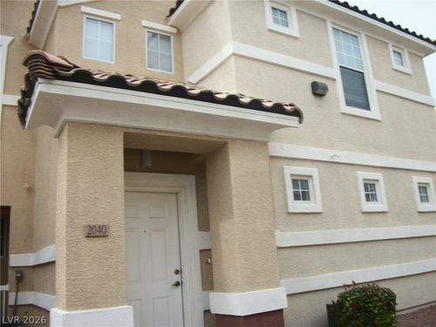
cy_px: 164
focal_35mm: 32
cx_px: 218
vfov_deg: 44.2
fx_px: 403
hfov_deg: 56.8
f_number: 8.8
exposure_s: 1/80
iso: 80
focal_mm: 5.7
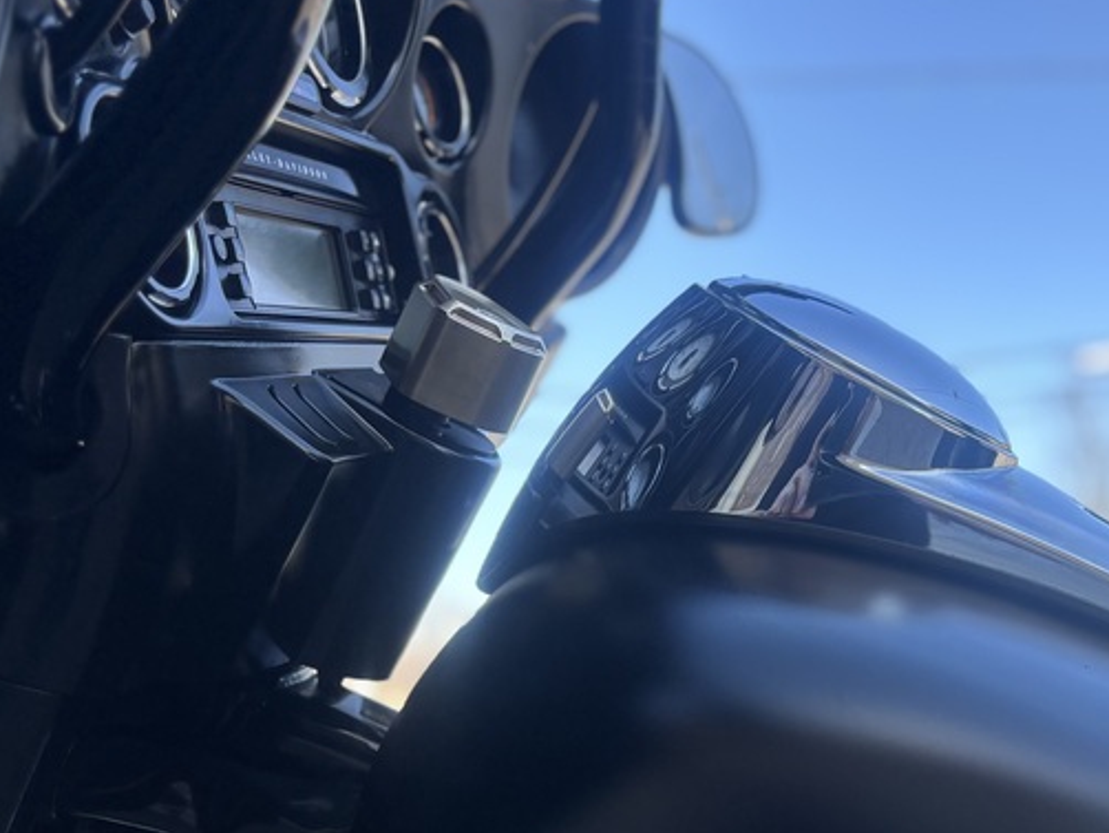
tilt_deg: -4.0
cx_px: 919
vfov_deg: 26.4
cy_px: 784
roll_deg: +1.2
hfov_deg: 34.8
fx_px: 1699
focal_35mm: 53
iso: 50
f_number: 1.6
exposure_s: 1/805
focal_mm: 5.96
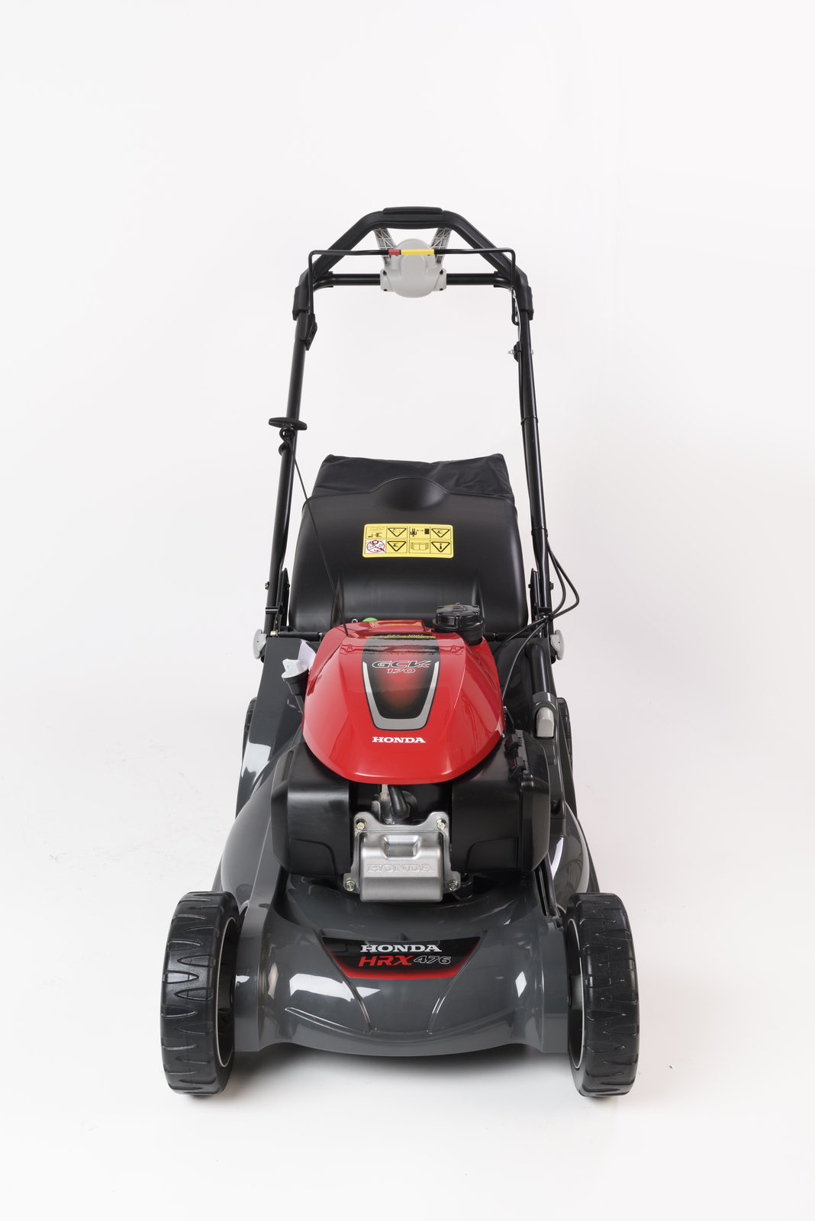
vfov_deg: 54.4
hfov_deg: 37.9
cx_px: 408
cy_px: 610
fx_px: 1187
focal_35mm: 35
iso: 160
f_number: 14
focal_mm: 35
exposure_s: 1/200
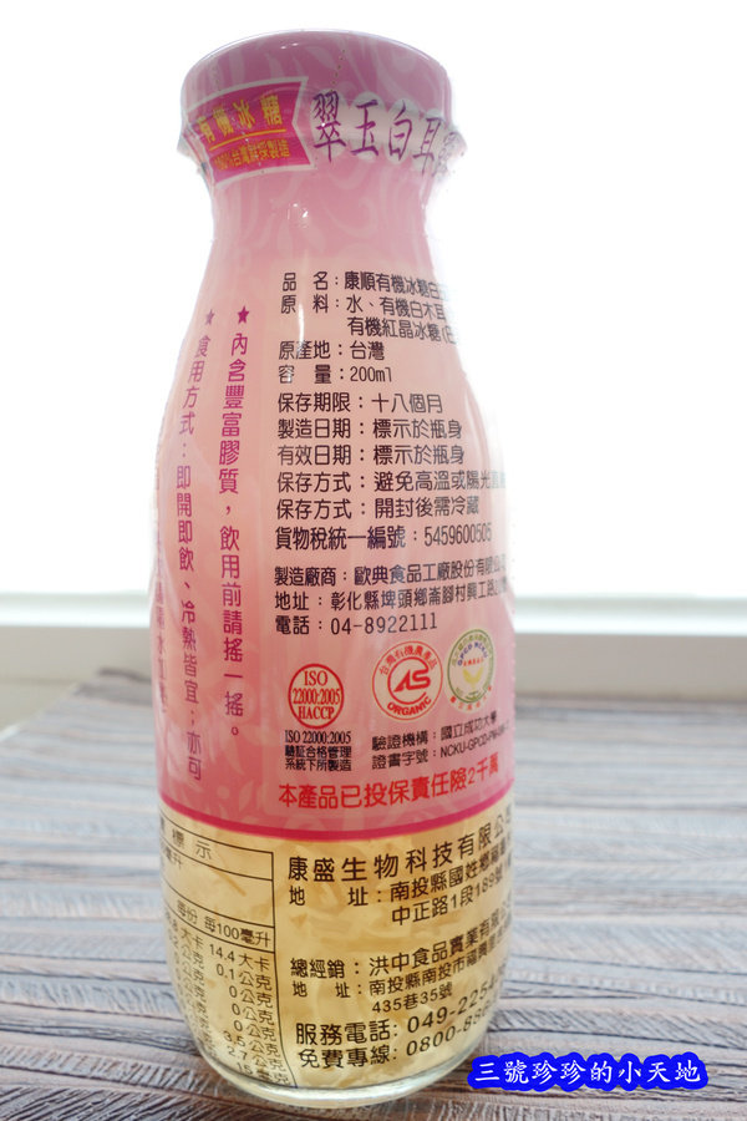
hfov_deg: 46.4
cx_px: 374
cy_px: 560
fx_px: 871
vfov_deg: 65.5
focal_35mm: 28
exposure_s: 1/13
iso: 125
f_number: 6.3
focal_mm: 10.4
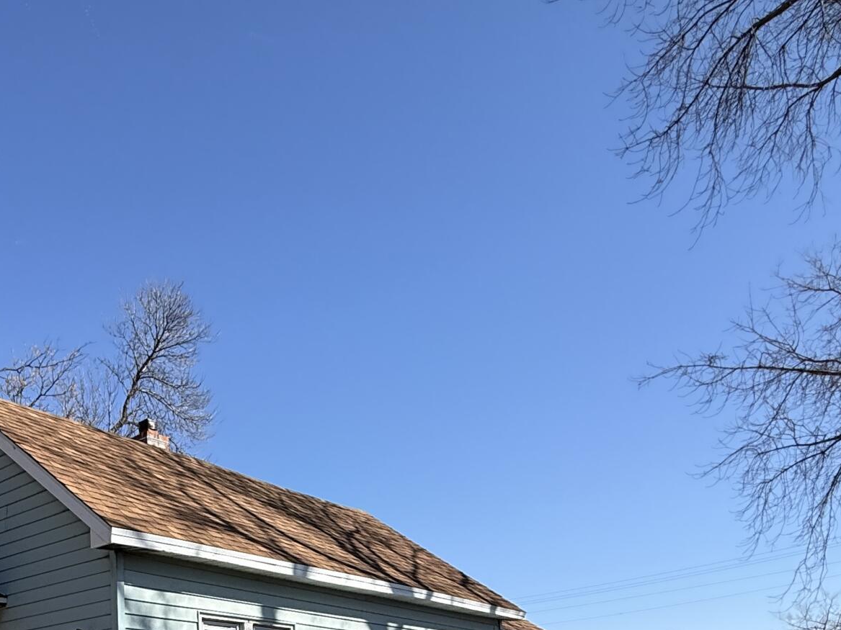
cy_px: 729
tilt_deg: +1.5
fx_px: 875
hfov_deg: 49.6
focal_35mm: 36
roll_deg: +1.2
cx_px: 225
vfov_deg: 33.4
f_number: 2.2
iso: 50
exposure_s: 1/1901
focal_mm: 2.22
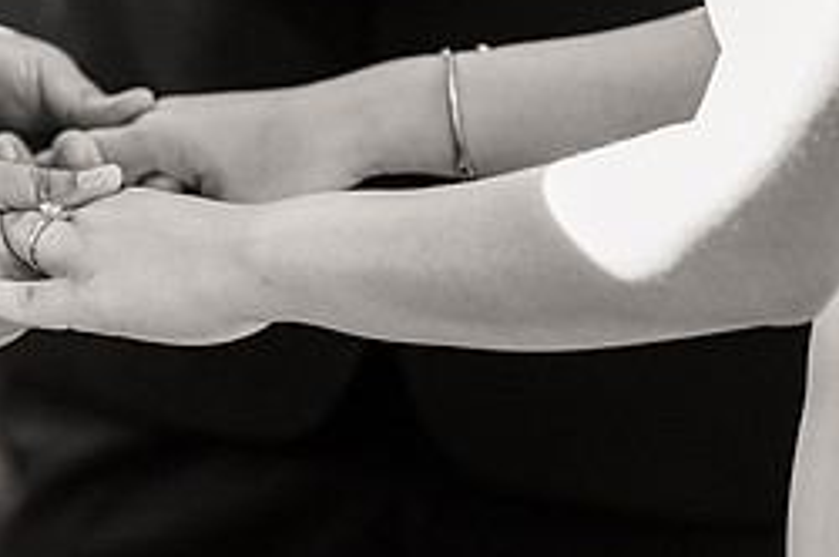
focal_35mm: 464
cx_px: -7
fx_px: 10800
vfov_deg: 3.0
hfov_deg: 4.4
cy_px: 117
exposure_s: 1/400
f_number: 3.5
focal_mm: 200
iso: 800
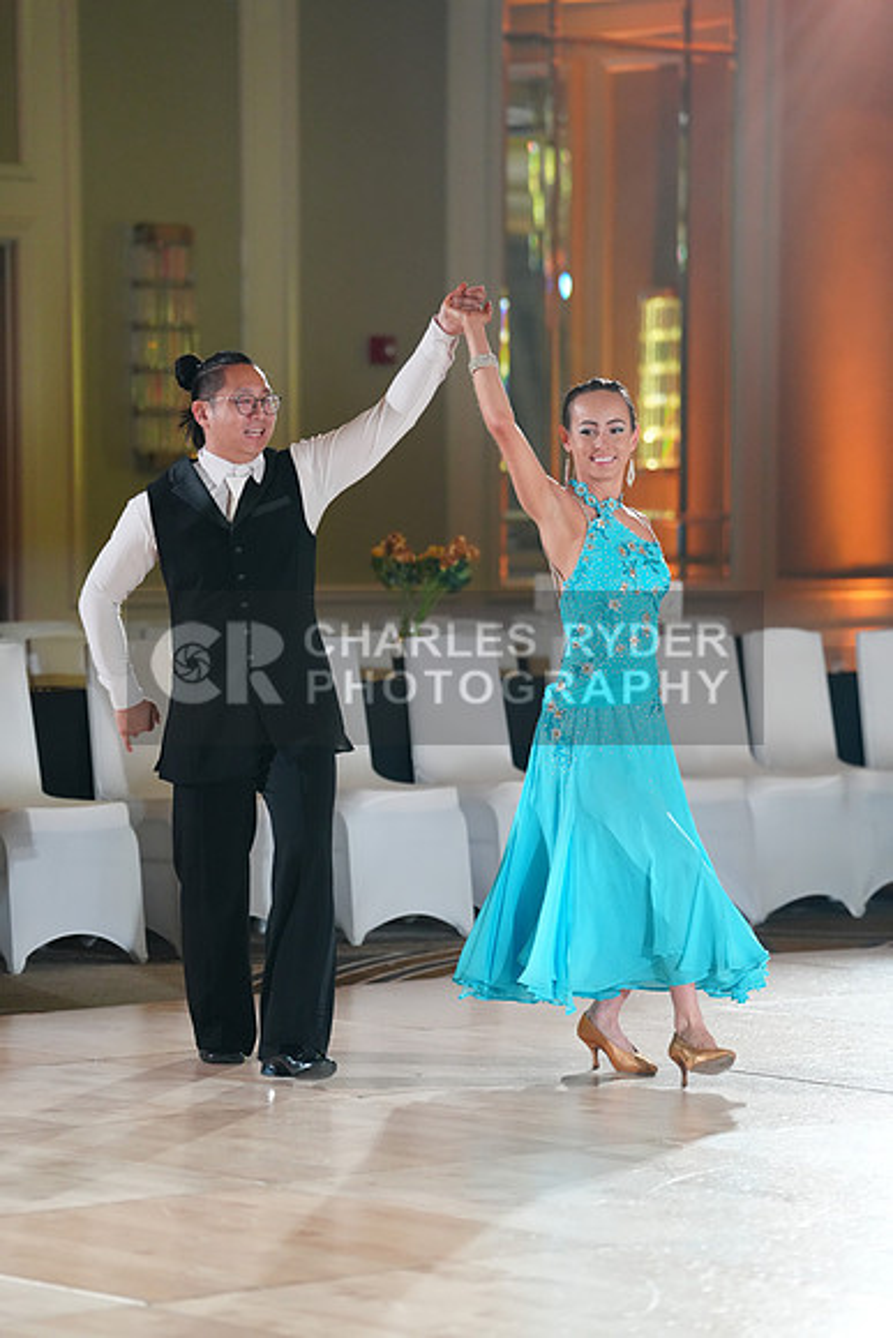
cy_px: 669
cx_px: 446
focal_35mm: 129
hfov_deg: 10.6
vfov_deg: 15.9
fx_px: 4797
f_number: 2.8
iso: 3200
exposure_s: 1/400
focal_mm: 129
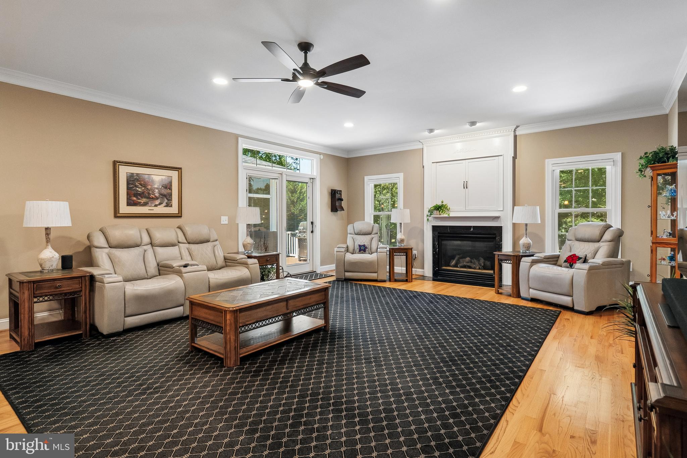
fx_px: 343
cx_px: 344
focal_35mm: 18
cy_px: 229
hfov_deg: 90.0
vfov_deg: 67.4
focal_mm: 12
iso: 400
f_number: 5.6
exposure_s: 1/50
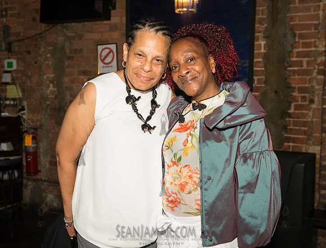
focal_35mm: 46
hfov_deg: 41.4
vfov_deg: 32.1
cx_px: 153
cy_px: 136
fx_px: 431
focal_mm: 38
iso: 3200
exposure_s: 1/320
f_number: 4.5
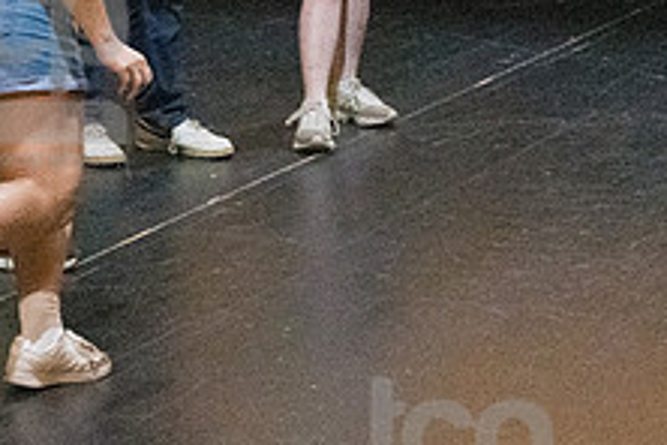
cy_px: 63
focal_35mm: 175
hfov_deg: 11.6
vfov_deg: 7.8
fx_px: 3242
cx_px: 36
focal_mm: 45
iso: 25600
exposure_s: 1/400
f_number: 5.6
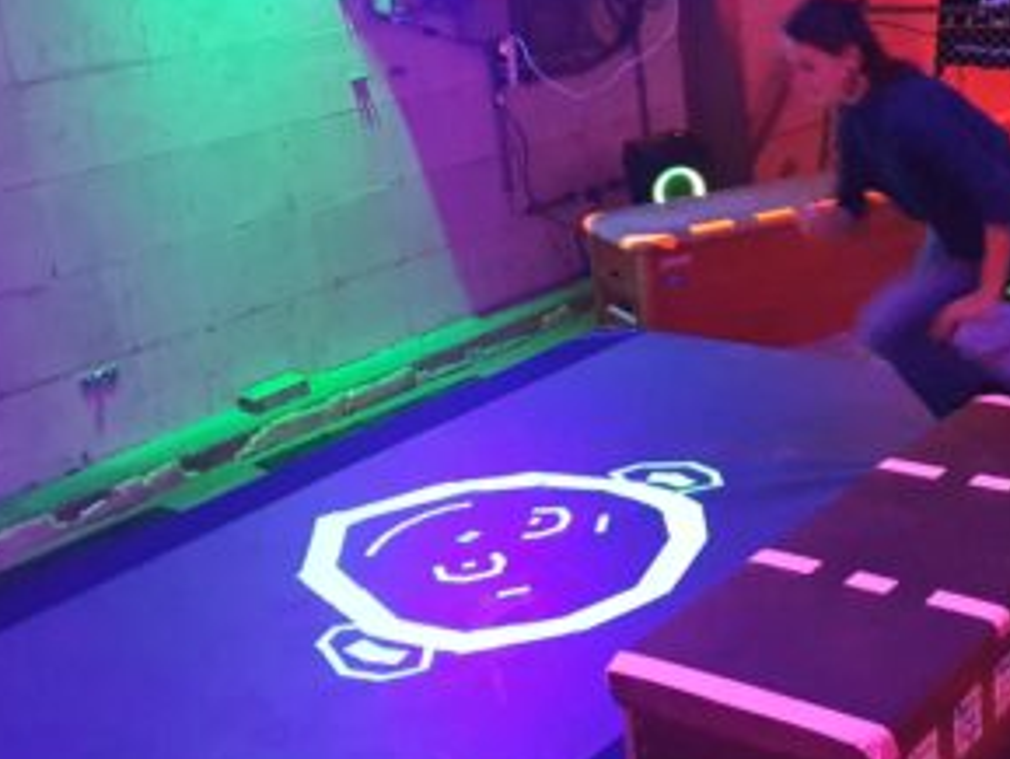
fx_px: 1576
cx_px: 968
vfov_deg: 26.7
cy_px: 196
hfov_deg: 33.1
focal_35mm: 54
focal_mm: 4.32
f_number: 1.5
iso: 1000
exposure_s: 1/50
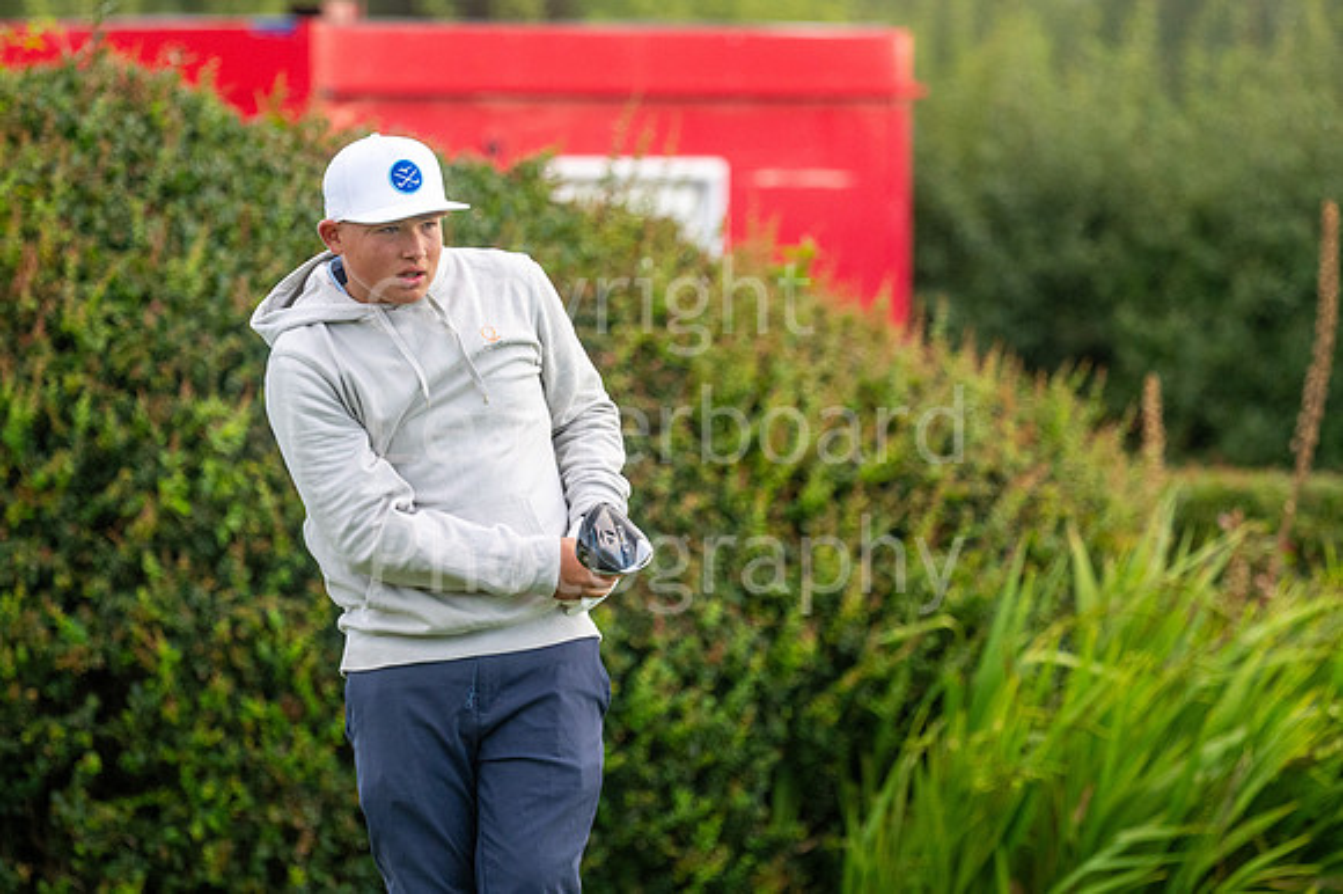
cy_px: 447
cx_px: 672
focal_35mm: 450
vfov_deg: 3.1
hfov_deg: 4.6
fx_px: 16777
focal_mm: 300
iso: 800
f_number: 4
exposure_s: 1/1250
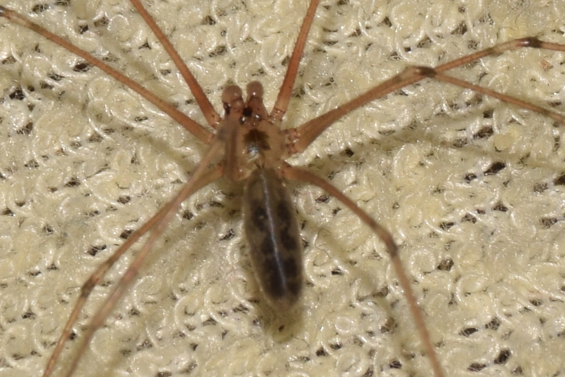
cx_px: 282
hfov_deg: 12.2
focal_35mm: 168
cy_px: 188
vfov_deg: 8.2
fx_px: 2636
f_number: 16
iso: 100
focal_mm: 112
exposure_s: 1/200
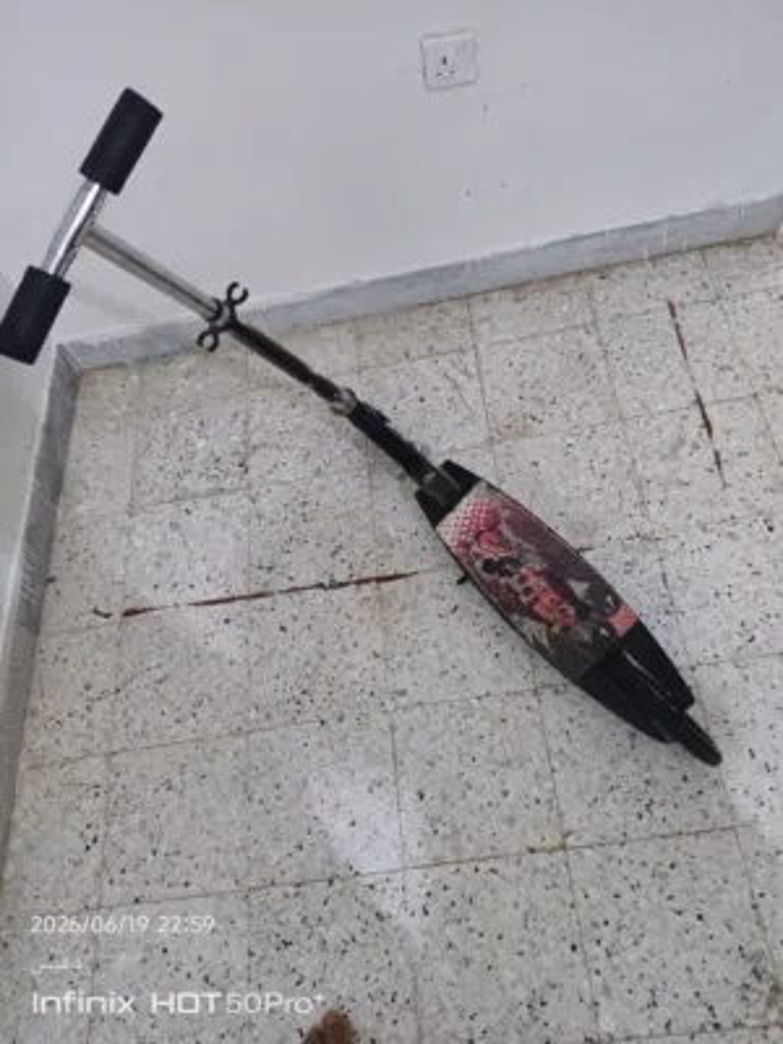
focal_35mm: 23
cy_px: 522
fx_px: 694
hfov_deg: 58.9
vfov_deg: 73.9
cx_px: 392
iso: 1999
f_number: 1.6
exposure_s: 1/20
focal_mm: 4.09
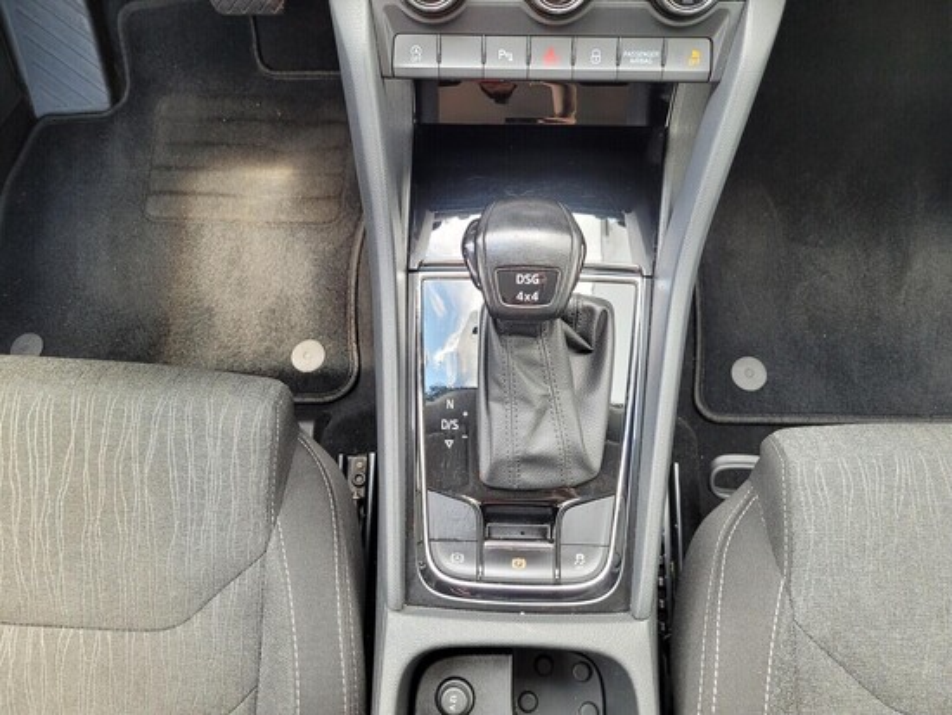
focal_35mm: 26
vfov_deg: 53.1
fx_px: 715
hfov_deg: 67.3
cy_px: 358
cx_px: 476
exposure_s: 1/100
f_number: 1.8
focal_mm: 5.4
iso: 160
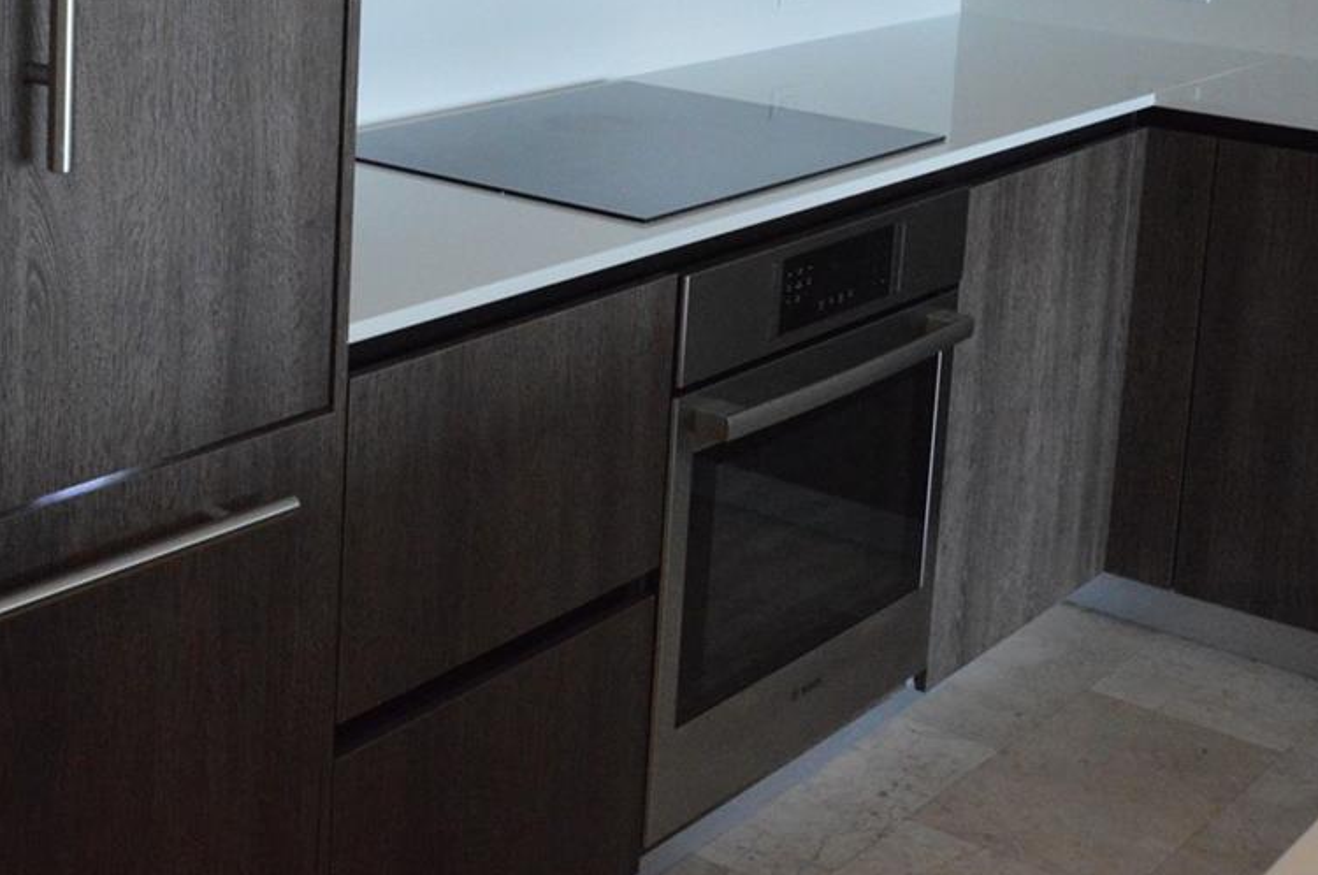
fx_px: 2340
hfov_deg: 30.6
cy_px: 80
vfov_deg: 20.7
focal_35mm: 64
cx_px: 237
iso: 3200
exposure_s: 1/500
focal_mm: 20
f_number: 3.5
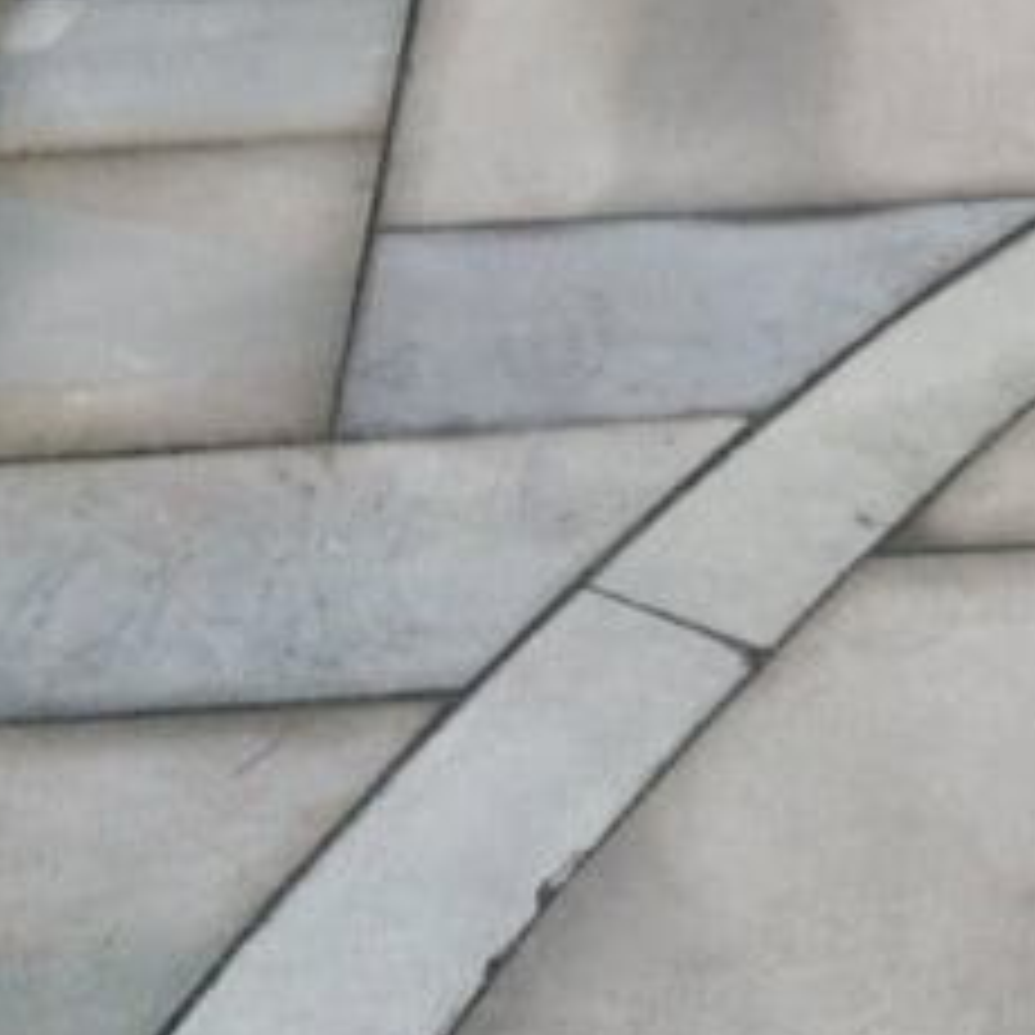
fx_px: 3484
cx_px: 1179
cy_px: 119
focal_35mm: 103
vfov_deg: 16.7
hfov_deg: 16.3
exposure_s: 1/228
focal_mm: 3.85
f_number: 2.8
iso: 80
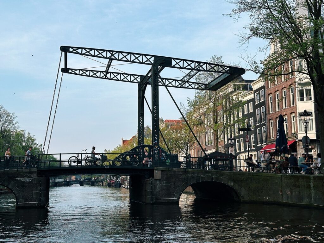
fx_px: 449
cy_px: 122
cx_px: 162
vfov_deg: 30.3
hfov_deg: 39.7
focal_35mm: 48
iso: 64
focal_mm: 6.86
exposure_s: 1/1992
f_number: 1.78
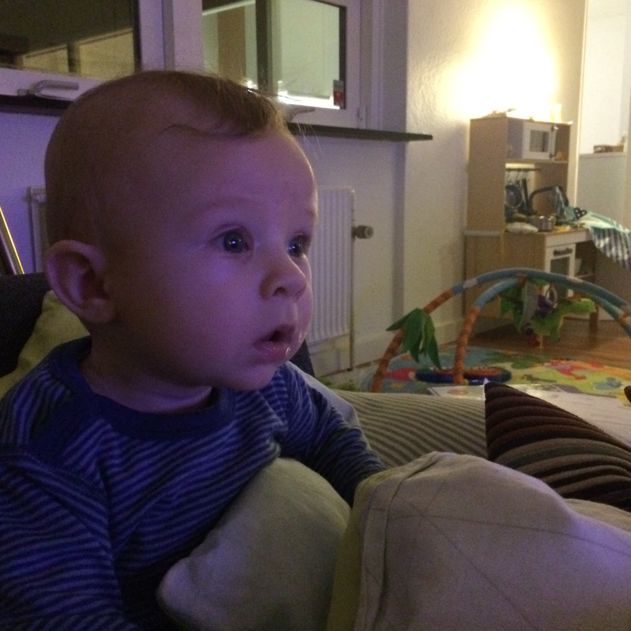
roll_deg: +0.5
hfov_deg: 47.2
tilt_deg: -10.3
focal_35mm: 35
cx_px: 306
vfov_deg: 47.2
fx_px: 722
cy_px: 319
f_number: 2.2
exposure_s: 1/17
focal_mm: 4.15
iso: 1000
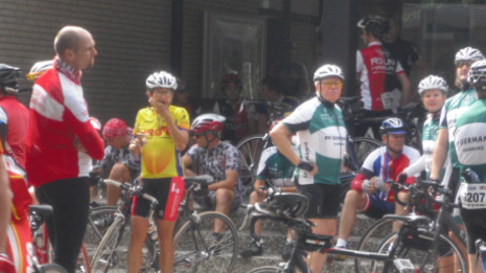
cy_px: 151
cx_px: 253
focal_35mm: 168
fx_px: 2164
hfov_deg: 12.8
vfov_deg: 7.2
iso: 100
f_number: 5.9
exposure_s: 1/80
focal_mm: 18.6
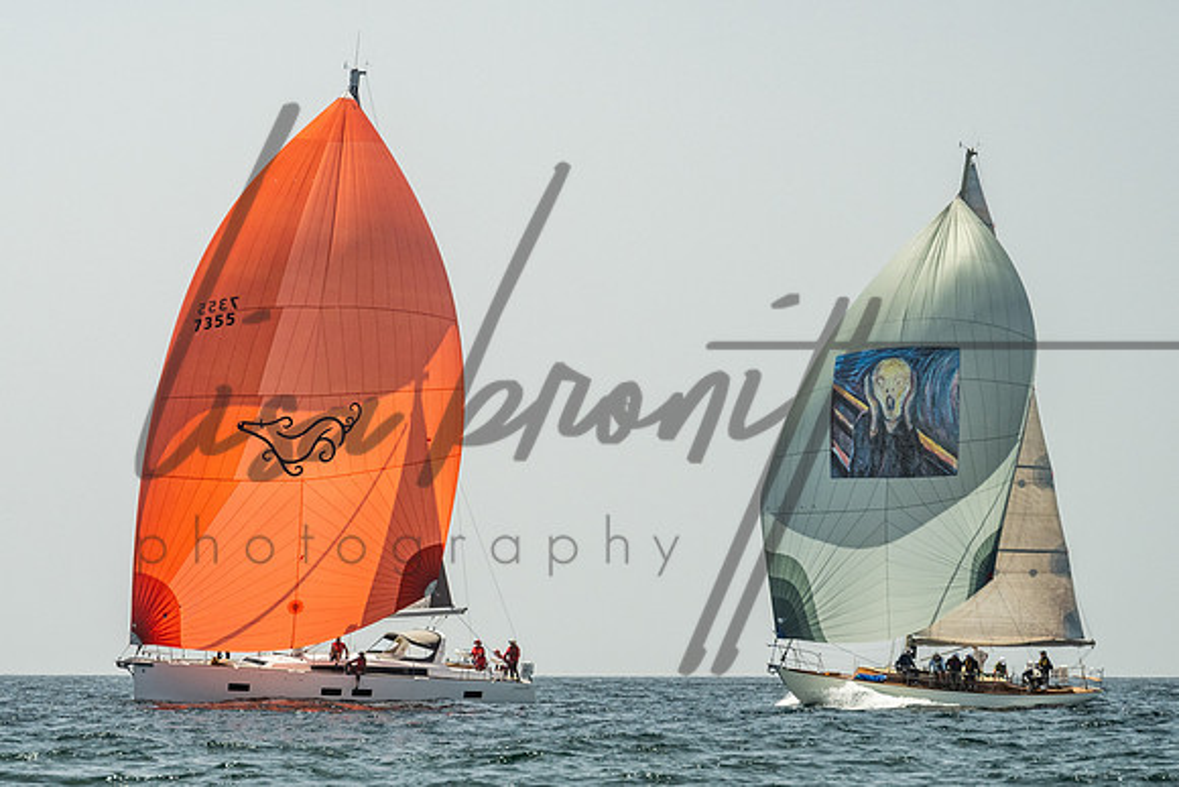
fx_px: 7468
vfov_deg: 6.0
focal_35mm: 228
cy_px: 360
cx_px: 394
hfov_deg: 9.0
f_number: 6.3
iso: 320
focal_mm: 130
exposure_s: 1/1250
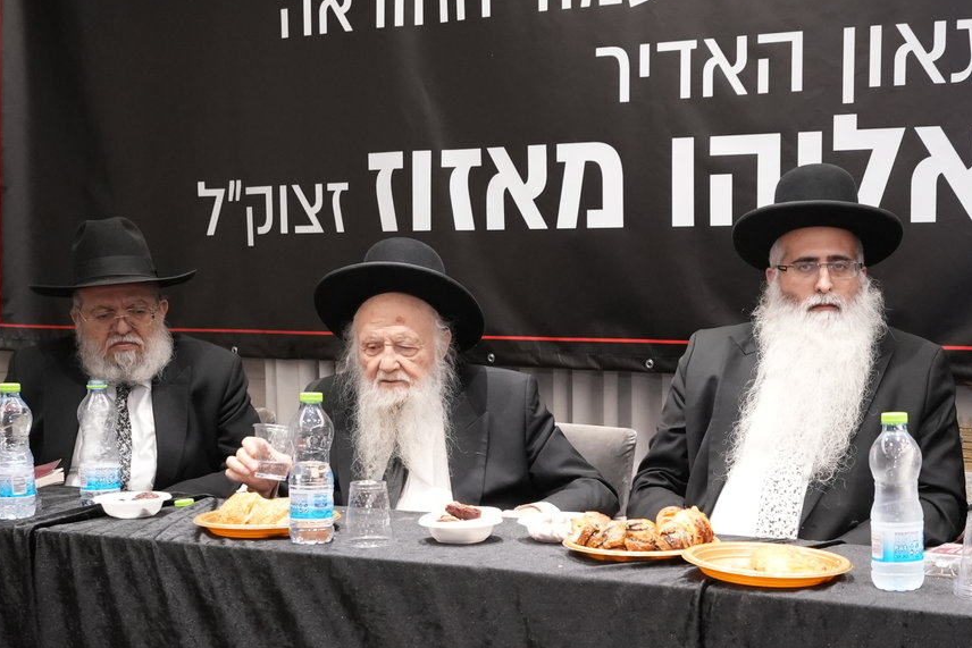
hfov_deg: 36.4
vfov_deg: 24.9
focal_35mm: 54
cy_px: 444
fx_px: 1458
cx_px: 672
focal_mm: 33
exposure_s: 1/200
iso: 6400
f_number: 6.3
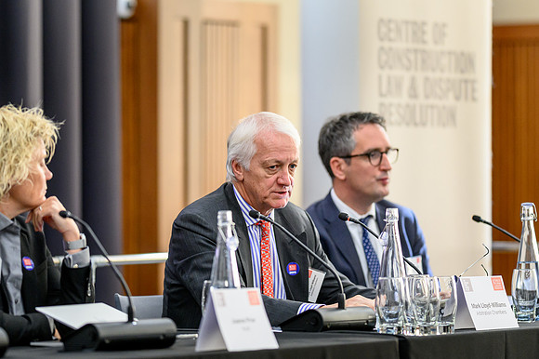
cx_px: 270
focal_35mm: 205
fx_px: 3067
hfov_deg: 10.0
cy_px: 180
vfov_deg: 6.7
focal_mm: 135
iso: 1400
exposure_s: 1/250
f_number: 1.8
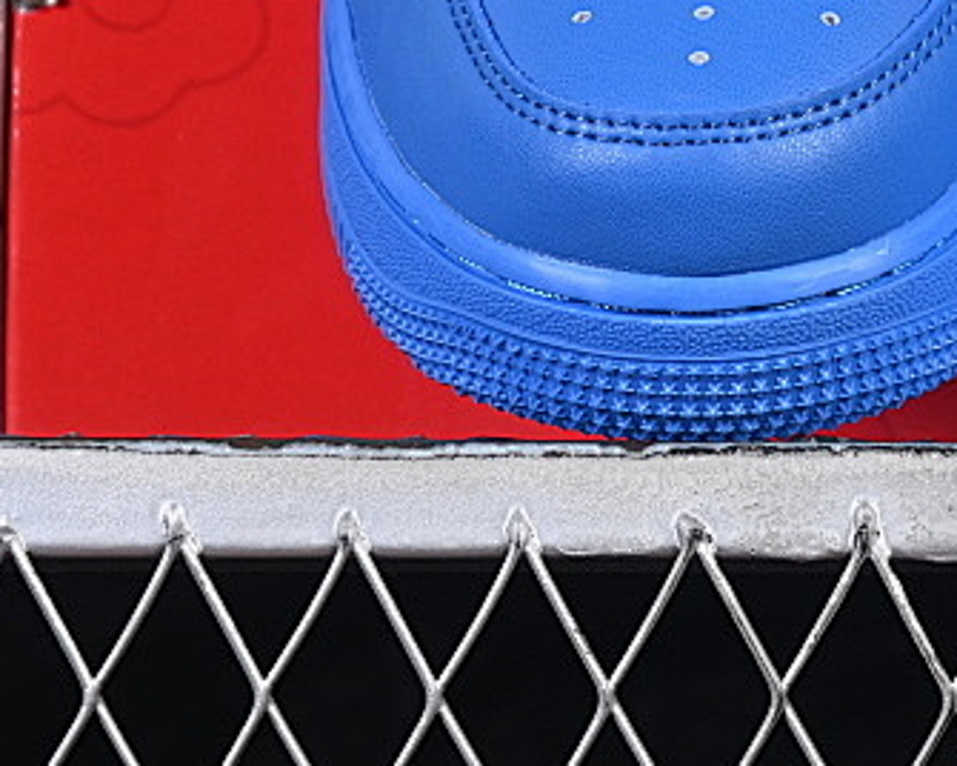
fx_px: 6429
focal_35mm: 227
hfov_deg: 8.4
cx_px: 1097
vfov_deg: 6.8
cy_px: -203
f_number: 6.3
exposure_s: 1/60
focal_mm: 50
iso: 160
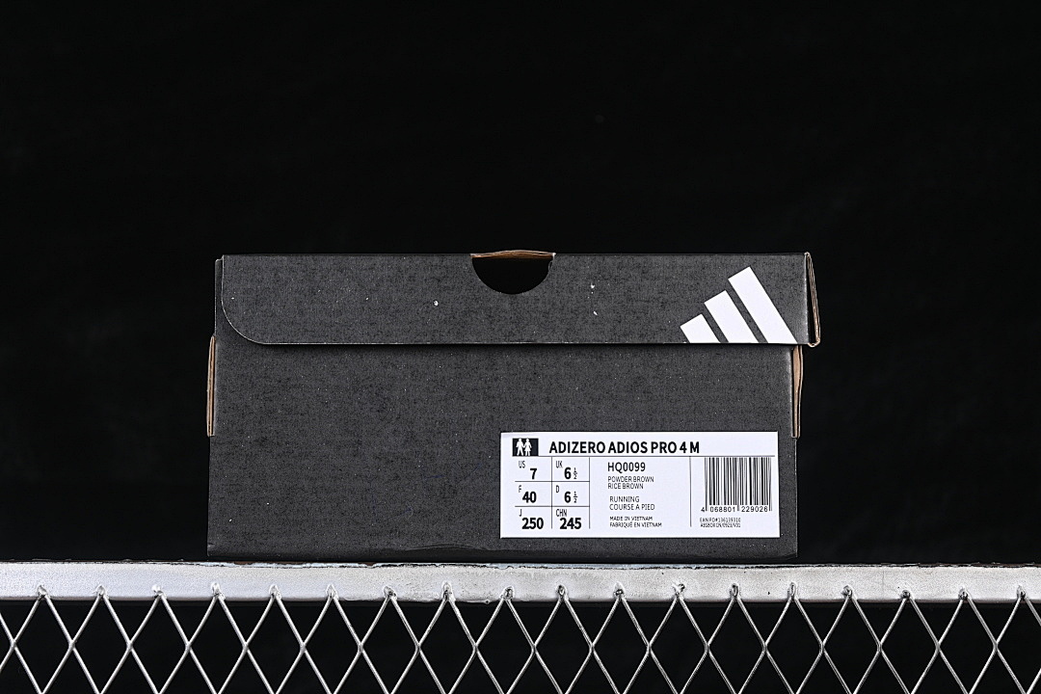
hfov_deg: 27.0
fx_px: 2169
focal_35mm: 75
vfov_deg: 18.2
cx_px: 520
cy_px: 347
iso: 160
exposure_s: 1/60
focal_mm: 50
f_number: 6.3
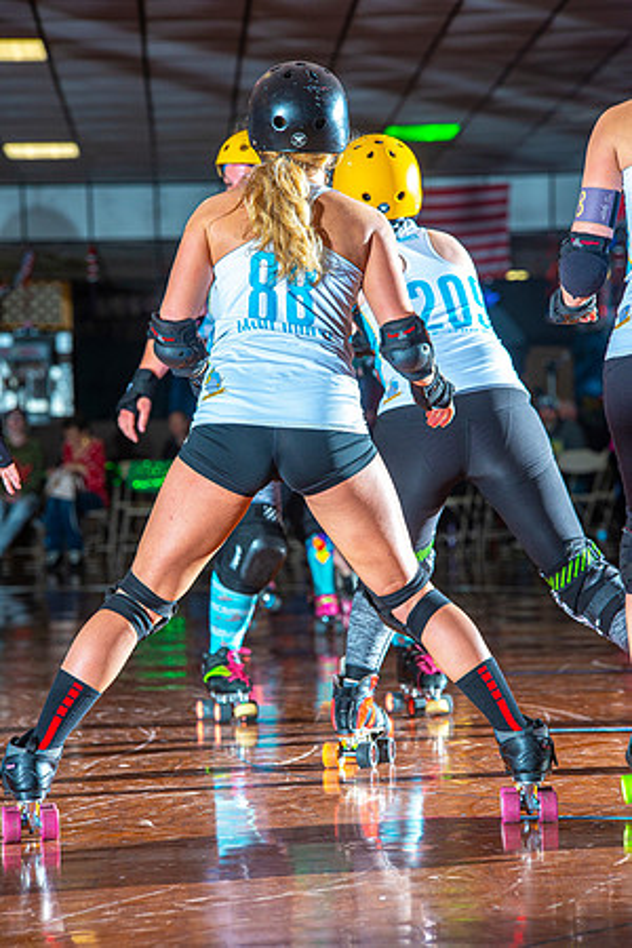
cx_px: 316
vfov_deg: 11.7
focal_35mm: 175
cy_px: 474
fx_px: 4608
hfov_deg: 7.8
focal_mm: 175
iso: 640
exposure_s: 1/160
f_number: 7.1
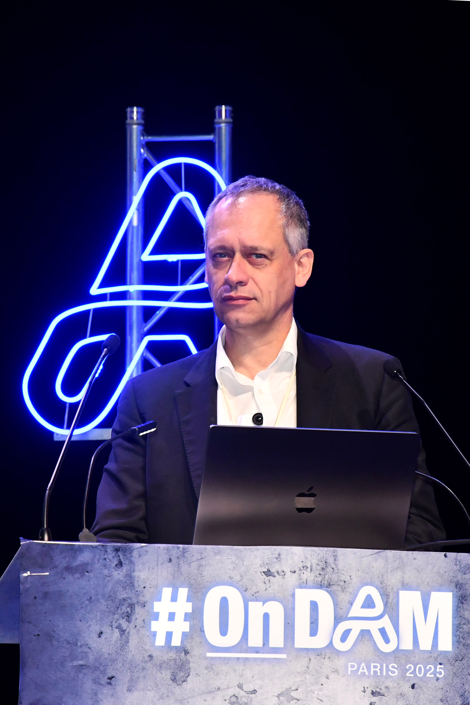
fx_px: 2350
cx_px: 235
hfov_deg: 11.4
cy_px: 352
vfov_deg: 17.1
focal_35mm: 120
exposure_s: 1/125
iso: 1600
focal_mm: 80
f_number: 6.3
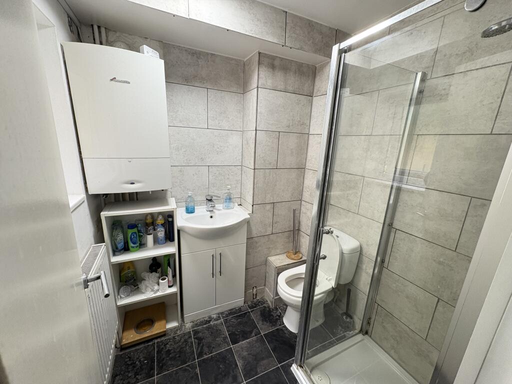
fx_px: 207
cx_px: 256
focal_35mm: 14
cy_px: 192
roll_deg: -2.2
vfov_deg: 85.7
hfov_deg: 102.1
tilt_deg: -13.5
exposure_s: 1/50
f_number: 2.2
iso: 250
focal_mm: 2.22
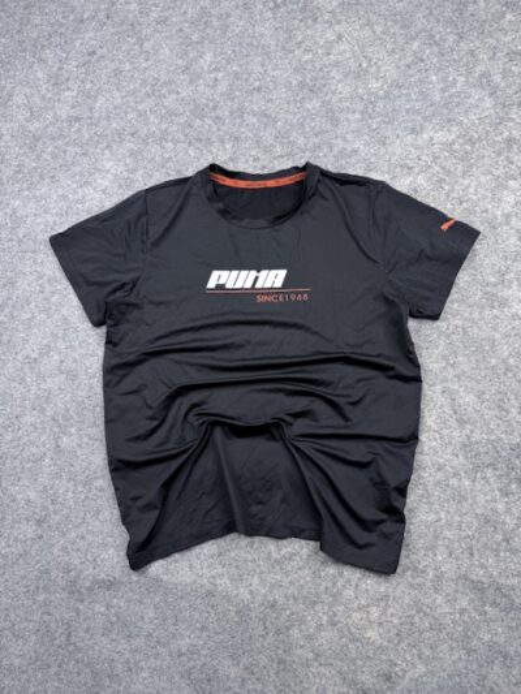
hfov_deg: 56.8
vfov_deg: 71.6
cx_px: 260
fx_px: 481
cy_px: 347
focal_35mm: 24
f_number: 1.78
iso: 64
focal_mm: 6.76
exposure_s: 1/100
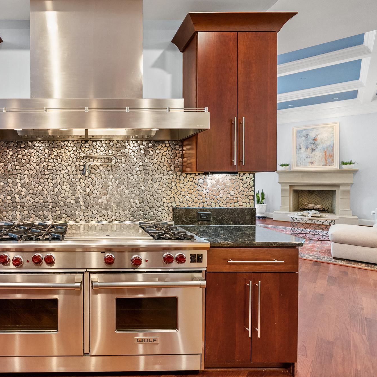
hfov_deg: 67.1
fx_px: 259
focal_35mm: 21
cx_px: 89
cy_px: 185
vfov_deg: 72.1
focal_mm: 16
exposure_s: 1/25
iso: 800
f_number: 4
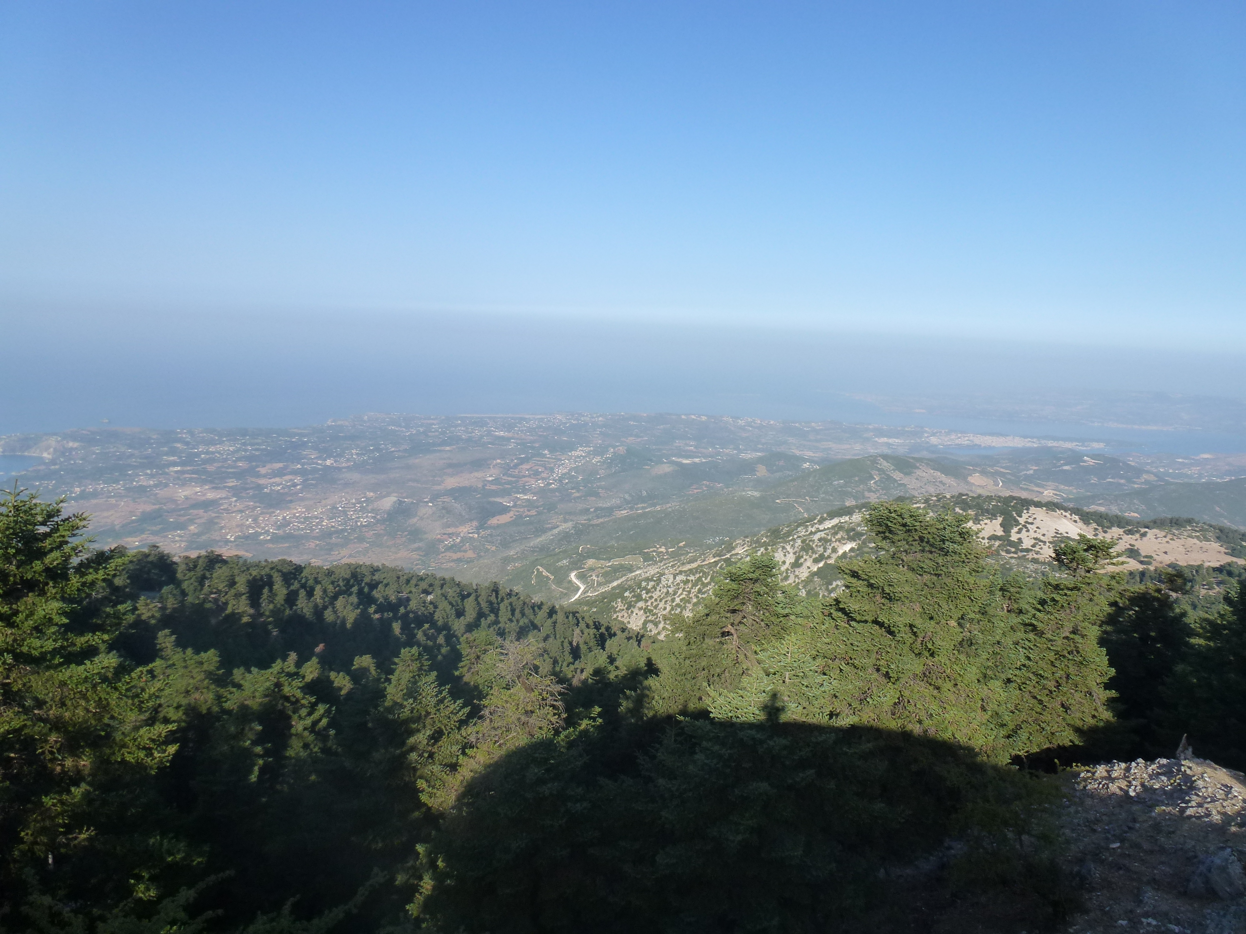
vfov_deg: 56.8
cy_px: 467
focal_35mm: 24
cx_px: 623
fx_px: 864
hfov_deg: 71.6
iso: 160
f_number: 4
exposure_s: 1/800
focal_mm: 4.3
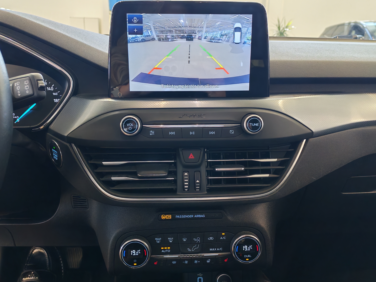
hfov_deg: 58.4
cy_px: 141
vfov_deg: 45.4
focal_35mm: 31
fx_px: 337
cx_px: 188
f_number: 1.9
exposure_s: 1/100
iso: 640
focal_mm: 6.12
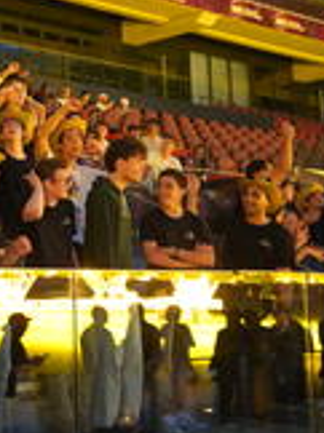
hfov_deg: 17.9
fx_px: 887
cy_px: 175
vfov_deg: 27.4
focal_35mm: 71
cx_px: -195
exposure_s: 1/100
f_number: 2.8
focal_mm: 29.8
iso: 12800
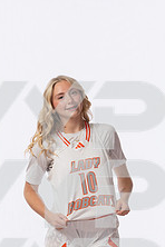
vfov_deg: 15.2
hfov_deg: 10.2
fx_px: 921
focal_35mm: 134
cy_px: 195
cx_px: 82
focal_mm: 66
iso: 640
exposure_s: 1/250
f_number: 8
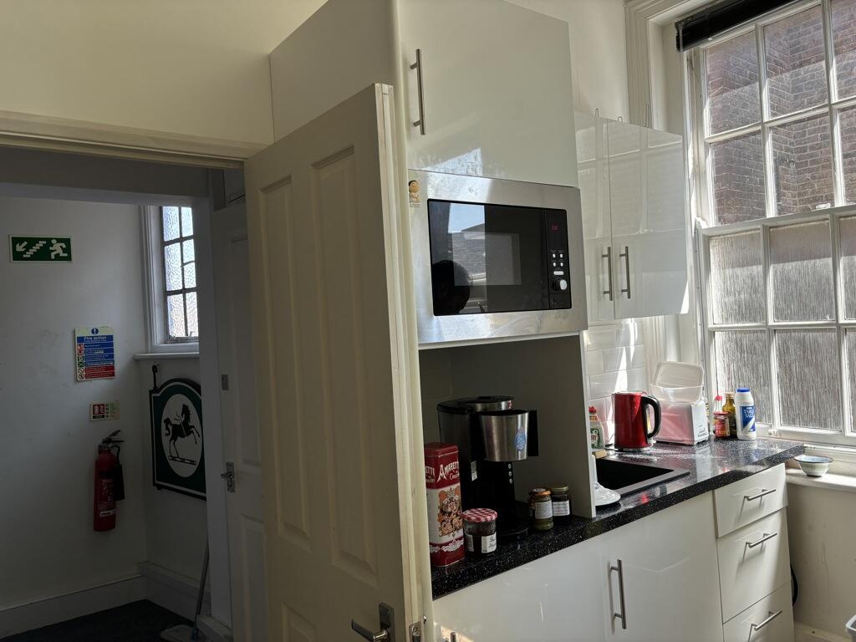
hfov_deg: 67.3
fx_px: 643
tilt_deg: +0.5
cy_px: 321
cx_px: 428
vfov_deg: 53.1
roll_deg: +3.3
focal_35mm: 26
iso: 40
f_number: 1.6
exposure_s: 1/190
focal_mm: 5.96
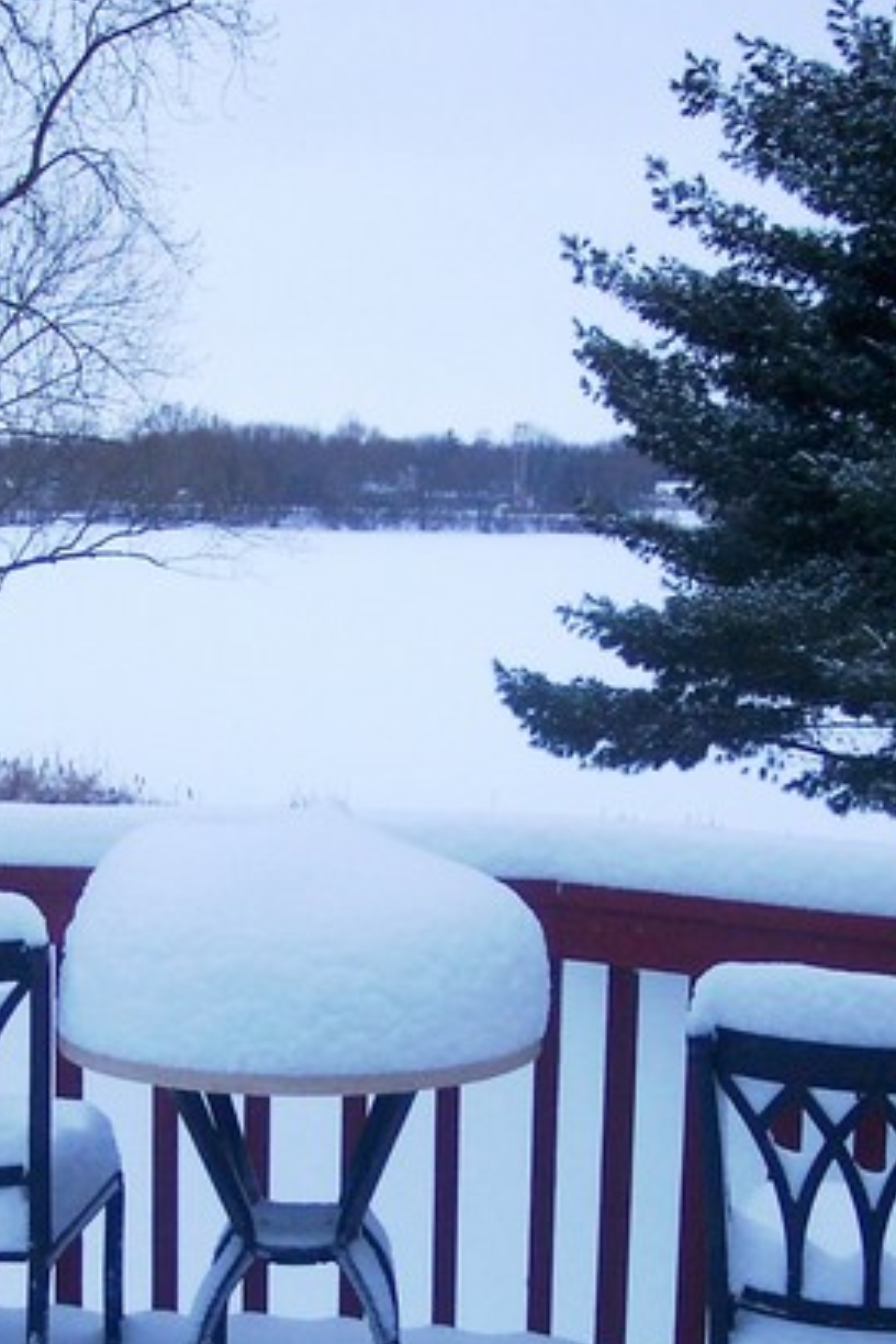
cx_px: 412
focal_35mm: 67
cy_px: 827
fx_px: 2501
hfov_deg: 20.3
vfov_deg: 30.0
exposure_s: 1/250
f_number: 2.8
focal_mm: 8
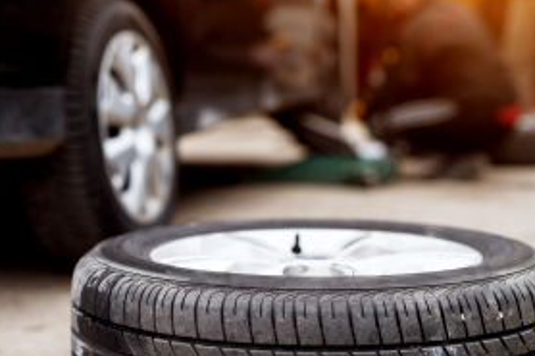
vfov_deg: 18.9
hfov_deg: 28.1
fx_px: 1069
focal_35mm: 72
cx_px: 252
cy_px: 174
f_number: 2
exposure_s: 1/320
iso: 200
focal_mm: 50
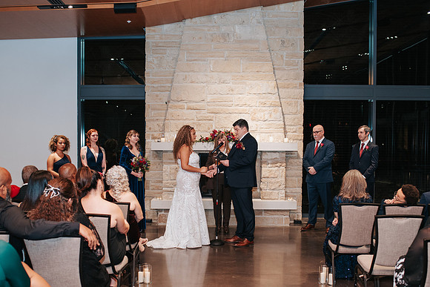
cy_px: 169
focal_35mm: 43
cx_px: 195
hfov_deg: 45.4
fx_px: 513
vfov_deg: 31.2
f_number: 2.8
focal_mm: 35
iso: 1000
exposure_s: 1/200
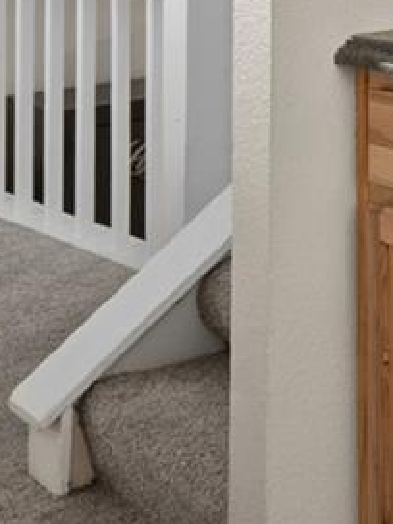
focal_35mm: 96
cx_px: 990
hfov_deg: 11.9
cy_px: -173
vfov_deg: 18.8
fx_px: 1453
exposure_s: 1/5
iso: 800
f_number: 8
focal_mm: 17
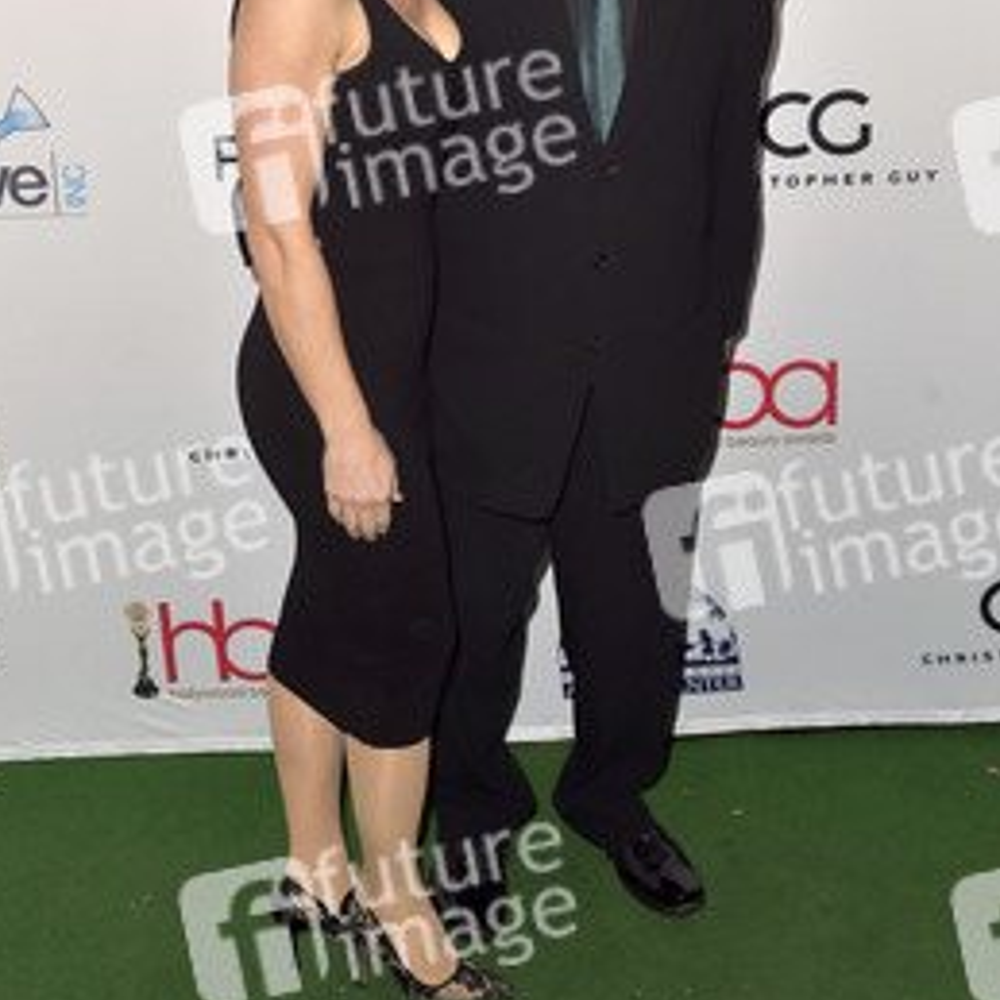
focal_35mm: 42
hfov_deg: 40.0
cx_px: 492
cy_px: 336
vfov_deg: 39.6
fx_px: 1373
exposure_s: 1/250
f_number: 6.3
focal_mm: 32
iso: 400
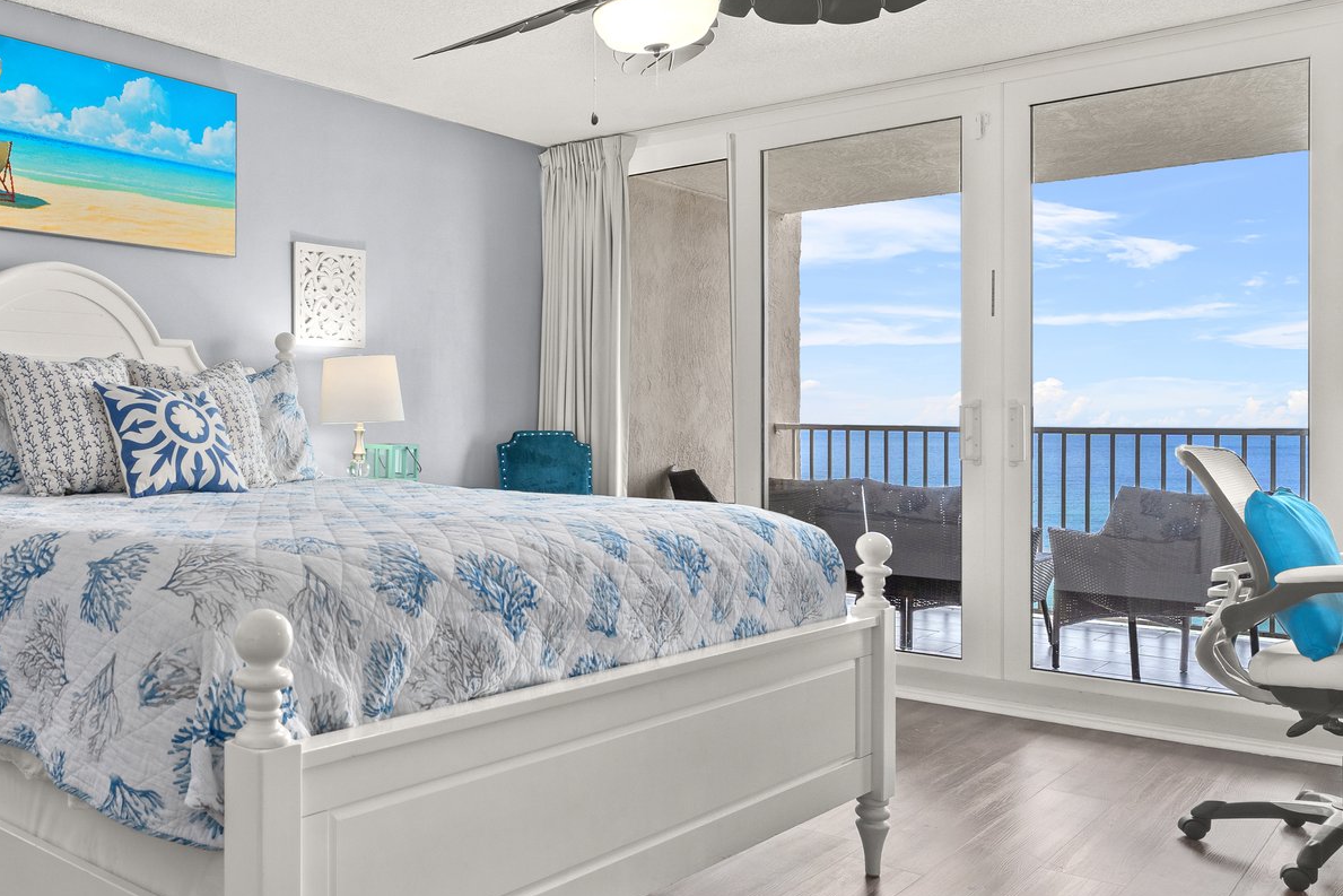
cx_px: 296
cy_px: 415
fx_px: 1182
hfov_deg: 55.6
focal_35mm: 32
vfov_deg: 41.5
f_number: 8
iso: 400
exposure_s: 1/2
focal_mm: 18.4
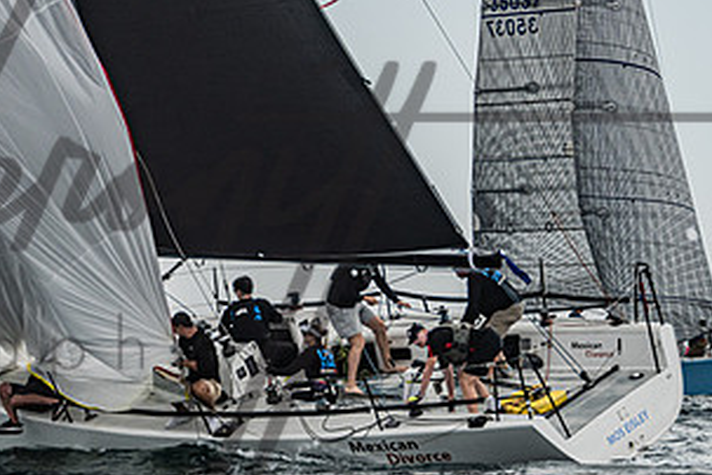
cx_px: 137
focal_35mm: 287
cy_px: 221
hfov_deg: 7.2
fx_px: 5676
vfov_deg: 4.8
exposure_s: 1/3200
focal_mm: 130
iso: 400
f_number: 7.1
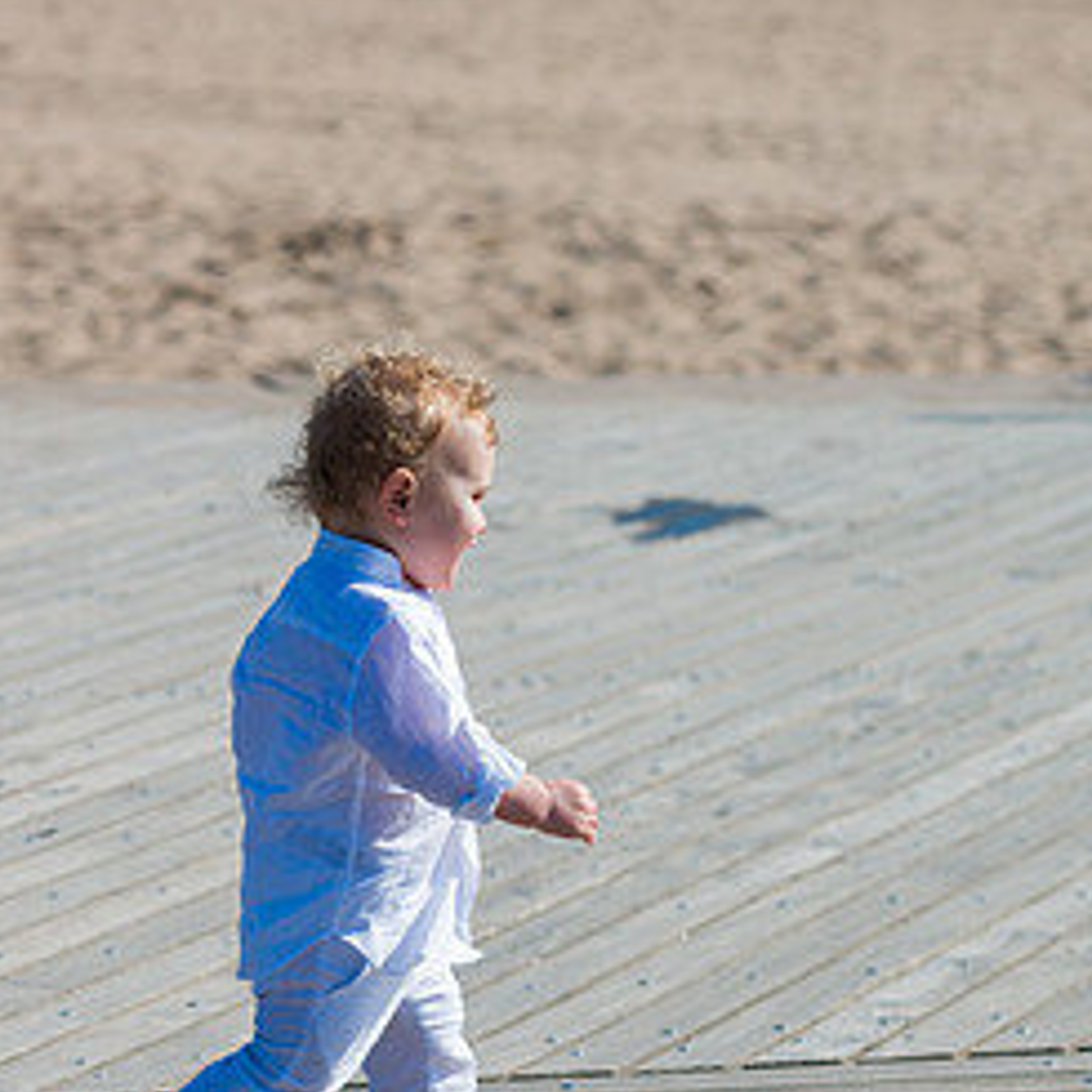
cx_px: 138
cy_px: 562
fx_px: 7531
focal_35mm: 211
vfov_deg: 8.3
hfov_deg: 8.3
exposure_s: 1/2000
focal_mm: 105
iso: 200
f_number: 5
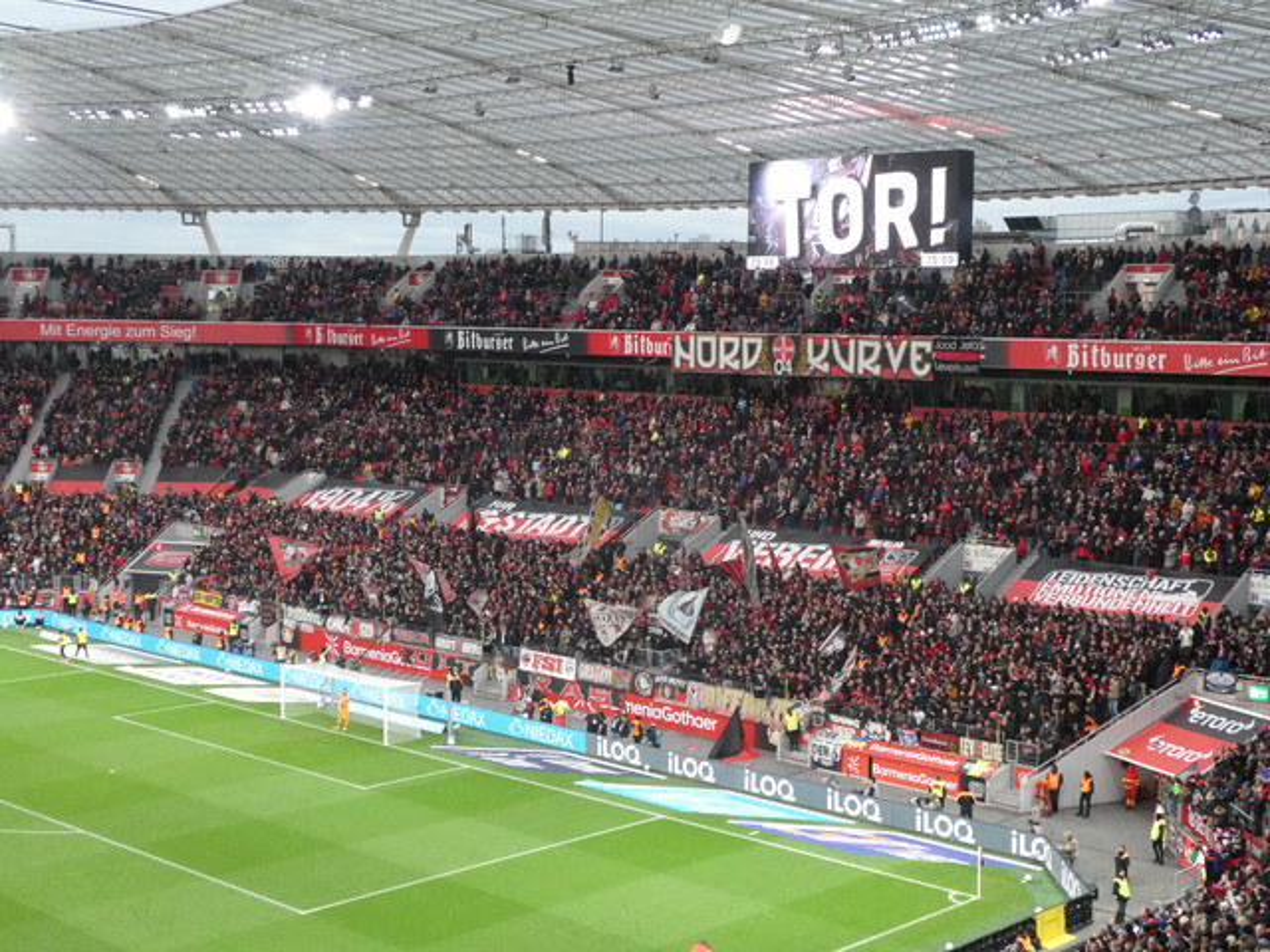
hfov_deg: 38.2
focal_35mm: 50
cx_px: 635
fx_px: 1834
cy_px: 476
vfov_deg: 29.1
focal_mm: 9
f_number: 4.1
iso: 640
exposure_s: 1/125
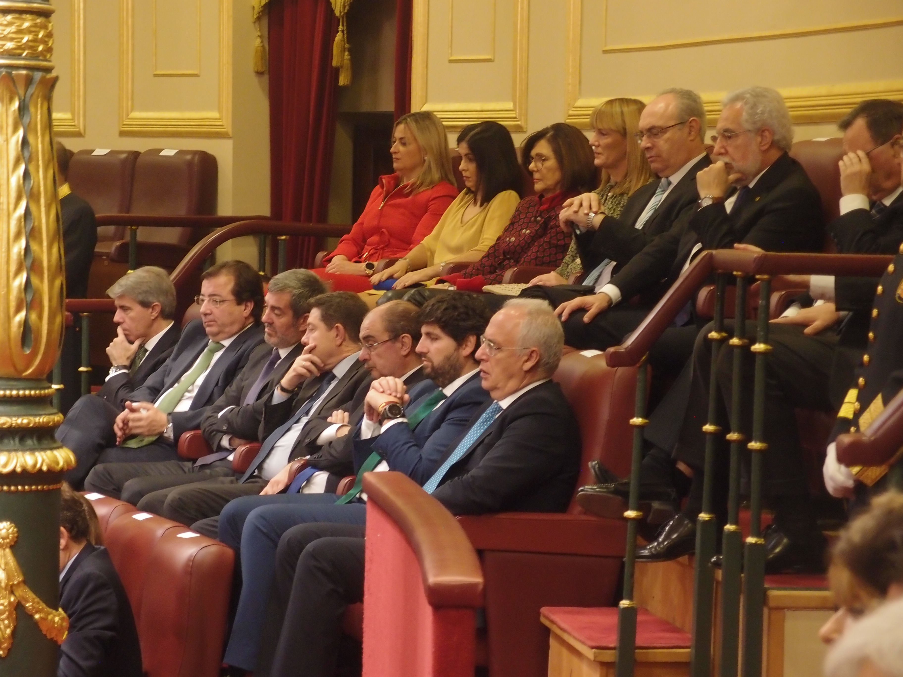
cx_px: 452
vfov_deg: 13.2
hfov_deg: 17.6
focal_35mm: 112
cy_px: 338
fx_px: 2922
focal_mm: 24
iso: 400
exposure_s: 1/40
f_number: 2.5
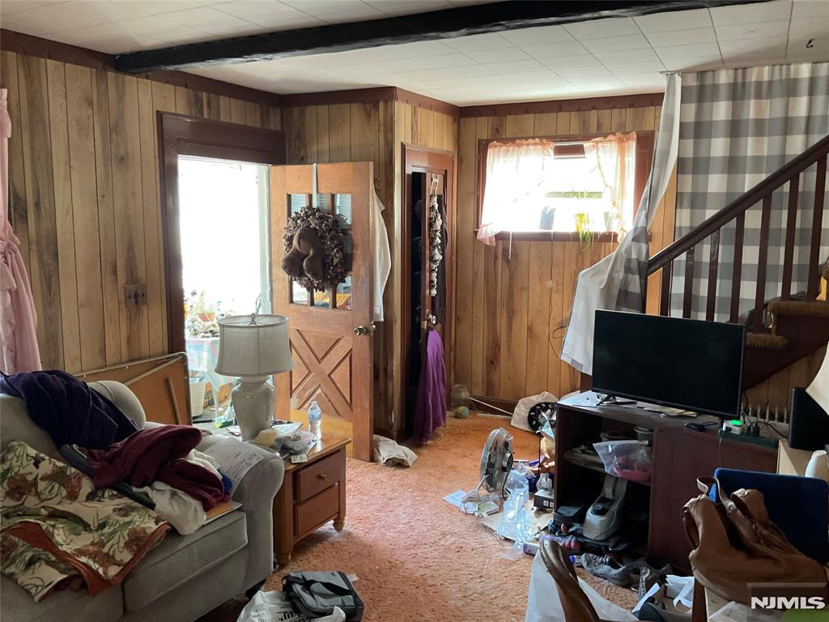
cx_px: 414
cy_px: 311
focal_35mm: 29
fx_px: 695
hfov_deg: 61.7
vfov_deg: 48.2
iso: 200
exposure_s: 1/40
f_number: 1.8
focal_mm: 3
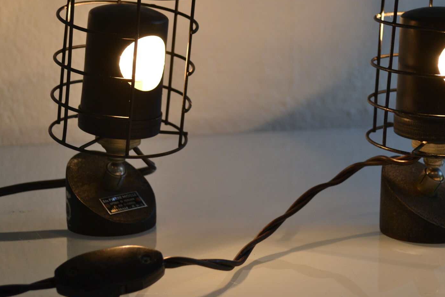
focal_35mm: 76
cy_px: 98
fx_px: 936
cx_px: 267
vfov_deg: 18.0
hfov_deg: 26.7
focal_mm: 35
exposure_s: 1/80
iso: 400
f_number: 5
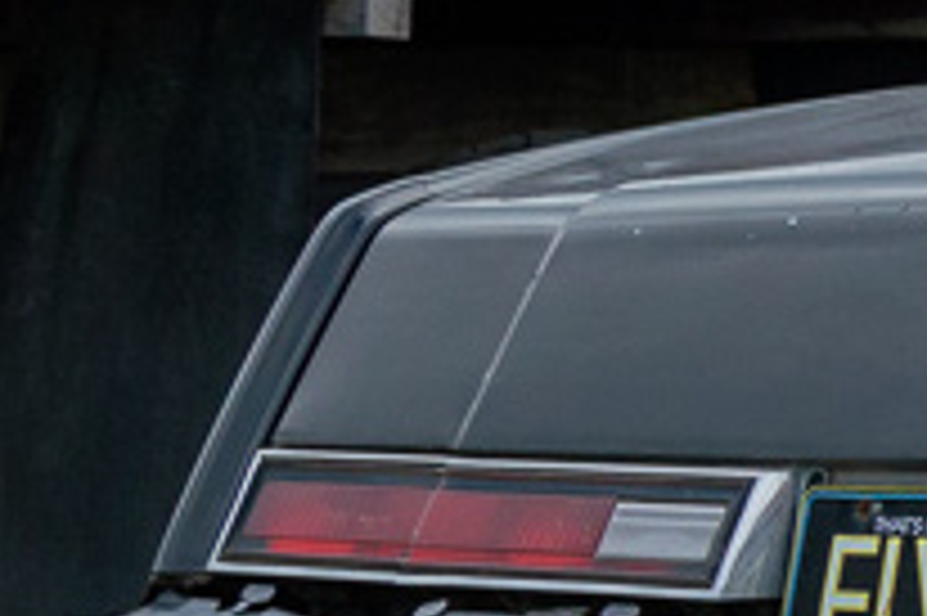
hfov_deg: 6.3
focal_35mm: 308
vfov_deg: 4.4
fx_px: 7933
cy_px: -27
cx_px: 2452
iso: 200
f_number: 7.1
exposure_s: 1/400
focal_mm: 31
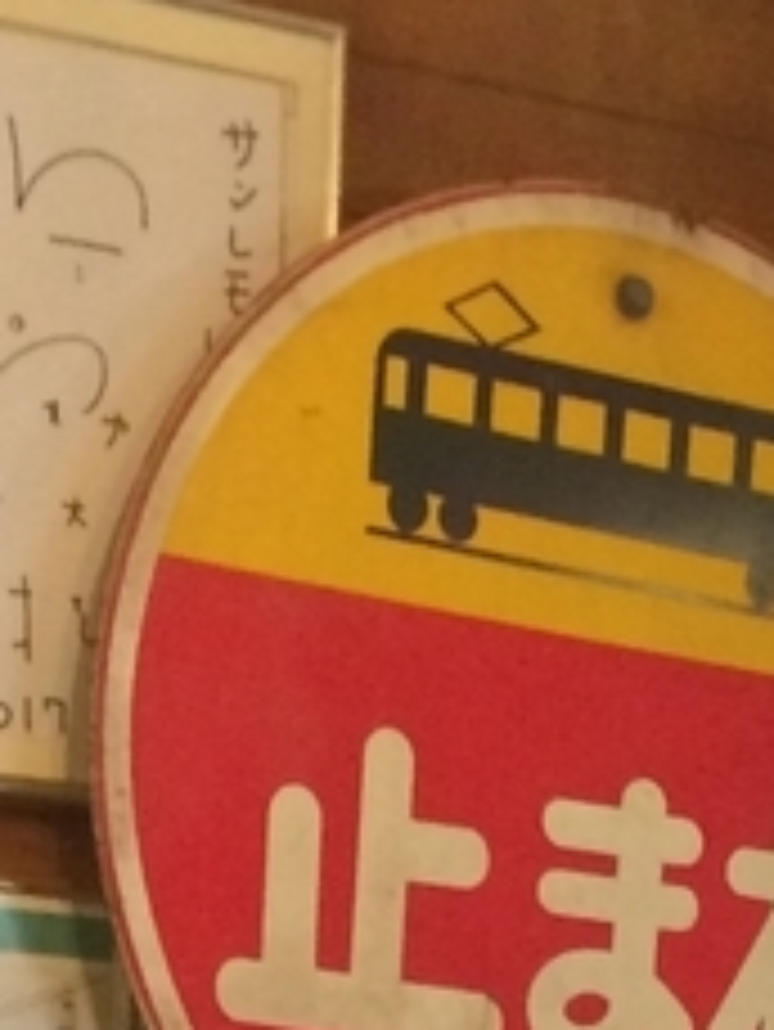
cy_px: 2226
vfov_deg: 11.4
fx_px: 4527
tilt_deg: -13.7
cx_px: 850
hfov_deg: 9.7
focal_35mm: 152
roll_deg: -0.4
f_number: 2.2
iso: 250
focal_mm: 4.15
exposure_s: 1/30
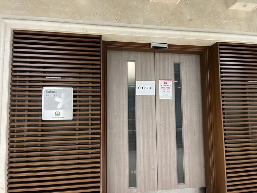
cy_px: 96
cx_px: 128
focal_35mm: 26
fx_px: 193
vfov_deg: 53.1
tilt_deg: +5.6
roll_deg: -0.4
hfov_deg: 67.3
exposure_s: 1/50
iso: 320
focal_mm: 5.1
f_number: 1.6
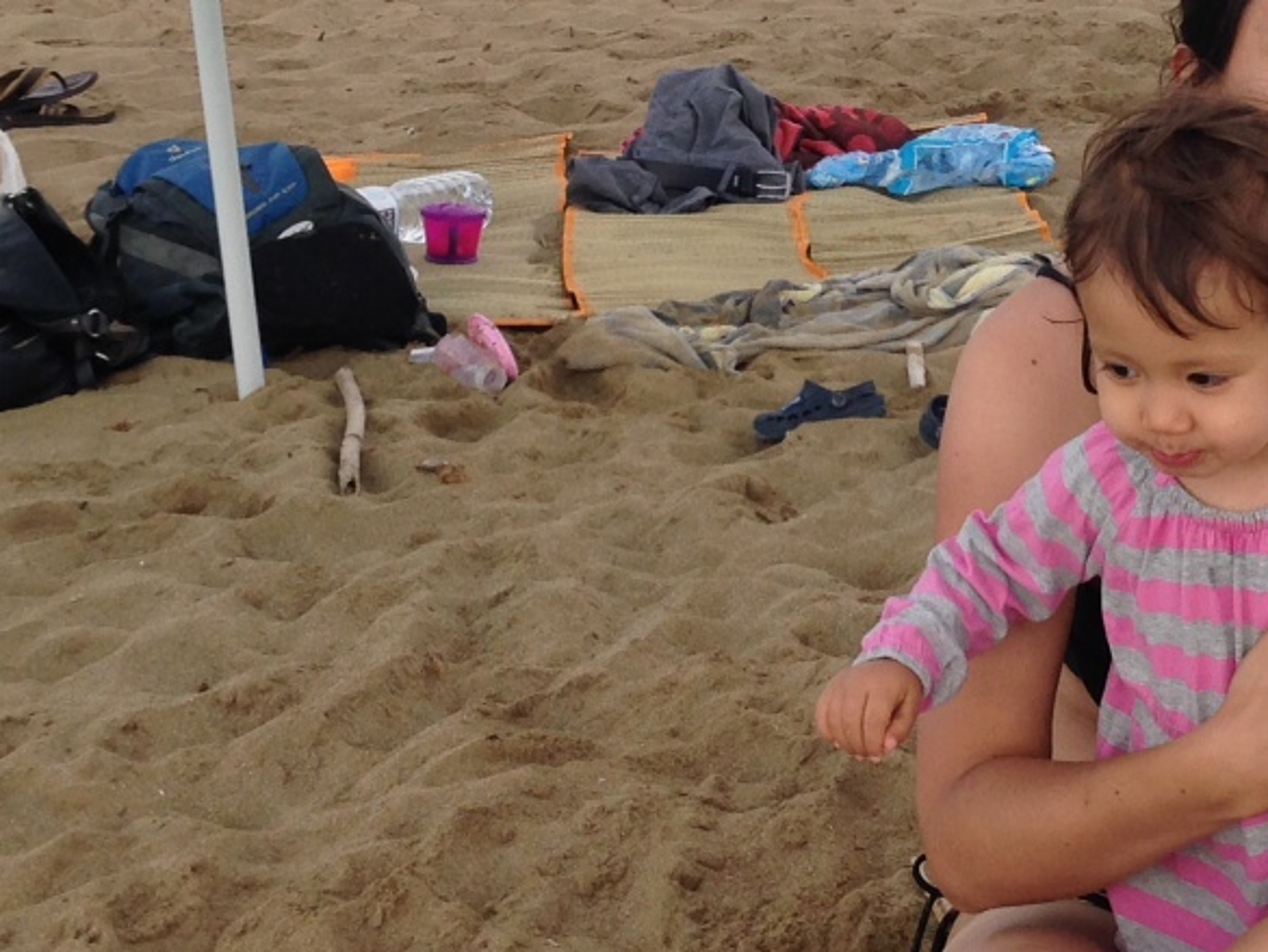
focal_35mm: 92
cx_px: 962
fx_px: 3371
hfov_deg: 21.1
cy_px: 215
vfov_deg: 16.0
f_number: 2.4
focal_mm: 4.12
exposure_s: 1/985
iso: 50
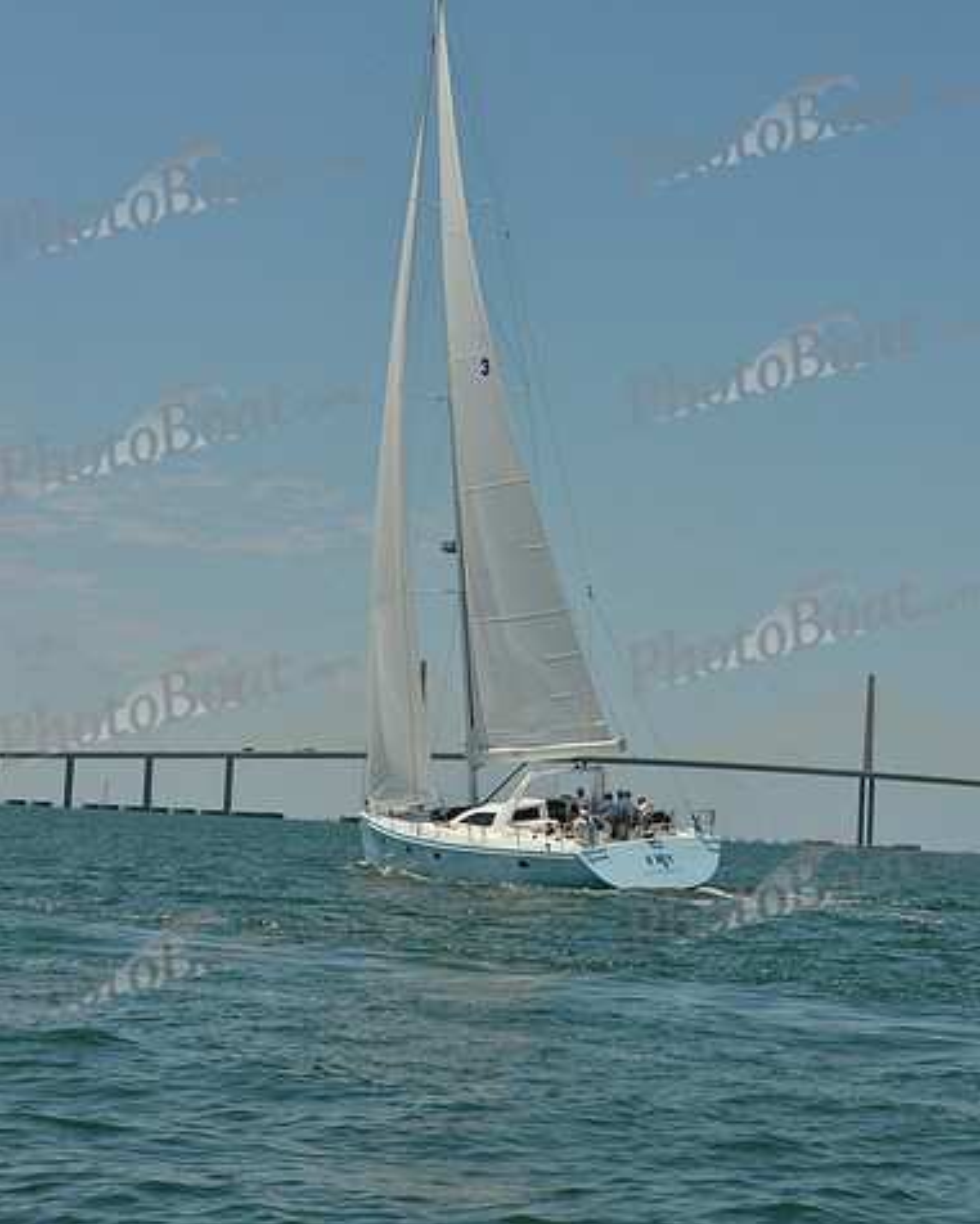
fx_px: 2899
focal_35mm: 80
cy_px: 532
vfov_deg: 23.8
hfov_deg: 19.2
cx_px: 493
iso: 280
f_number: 16
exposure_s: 1/500
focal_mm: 70
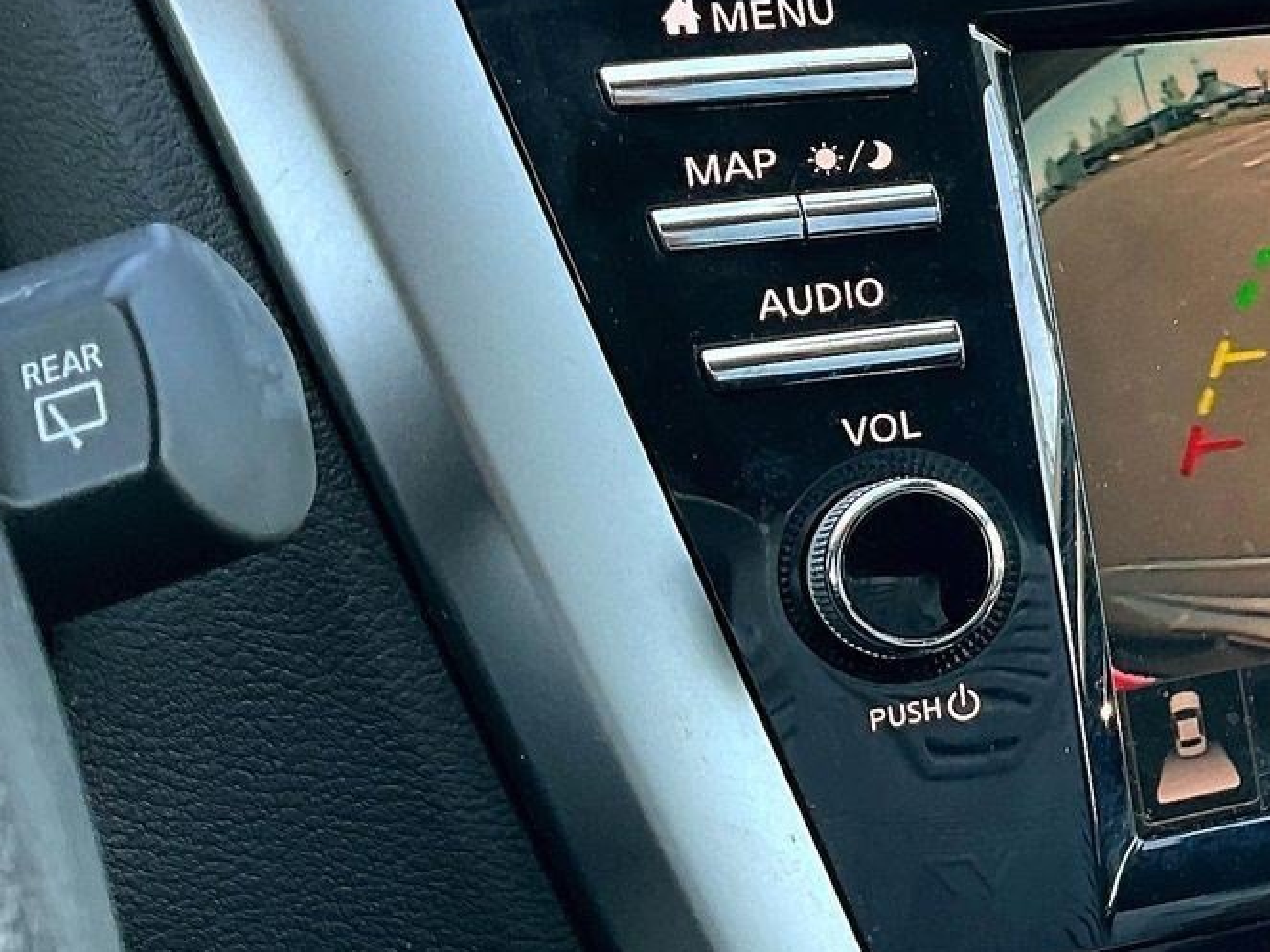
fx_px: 2568
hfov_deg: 25.2
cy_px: 395
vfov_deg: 21.0
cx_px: 1502
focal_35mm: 70
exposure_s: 1/111
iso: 40
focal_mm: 3
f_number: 1.8
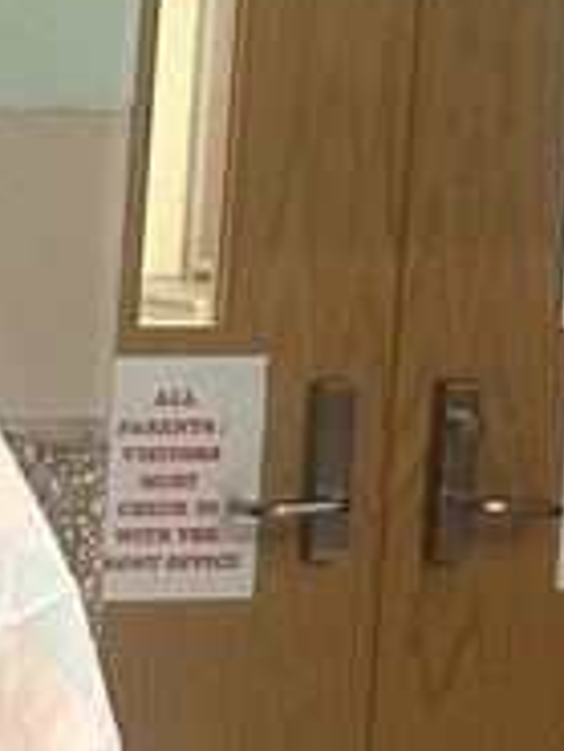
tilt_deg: -7.8
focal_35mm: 133
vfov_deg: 14.8
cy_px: 463
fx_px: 2886
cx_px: -852
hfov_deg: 9.7
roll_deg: -1.2
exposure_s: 1/60
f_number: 1.78
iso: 500
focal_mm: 6.86
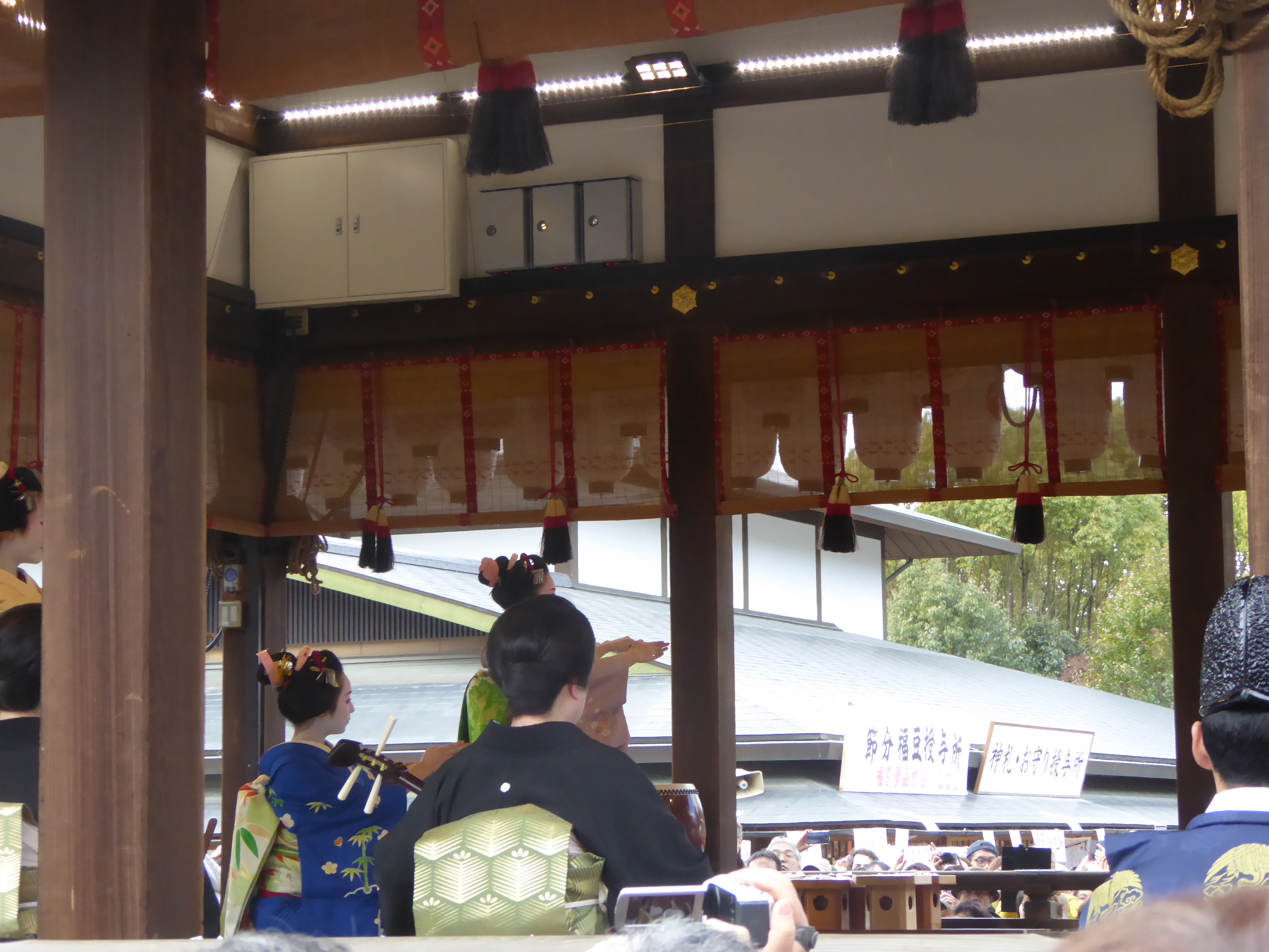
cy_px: 476
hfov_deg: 20.0
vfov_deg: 15.1
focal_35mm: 98
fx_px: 3593
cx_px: 634
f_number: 4.9
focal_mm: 16.1
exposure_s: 1/125
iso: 500
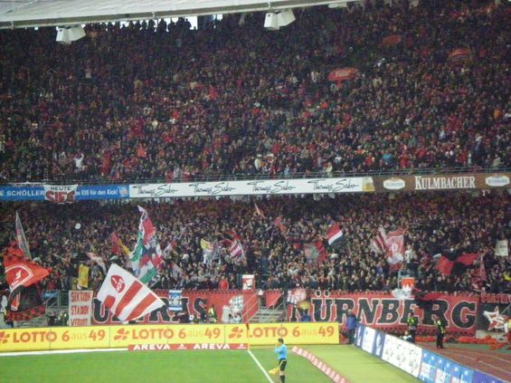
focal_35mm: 197
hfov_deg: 10.0
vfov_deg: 7.5
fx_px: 2906
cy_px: 192
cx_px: 256
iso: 3200
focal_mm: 32.5
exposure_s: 1/250
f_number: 4.6
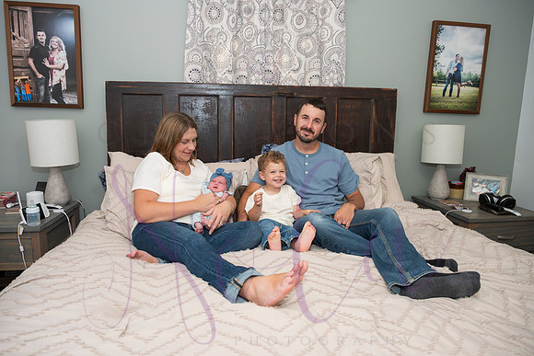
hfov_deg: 71.4
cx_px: 260
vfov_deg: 51.3
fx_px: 371
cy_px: 174
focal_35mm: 25
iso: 800
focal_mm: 24
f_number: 4
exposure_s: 1/320
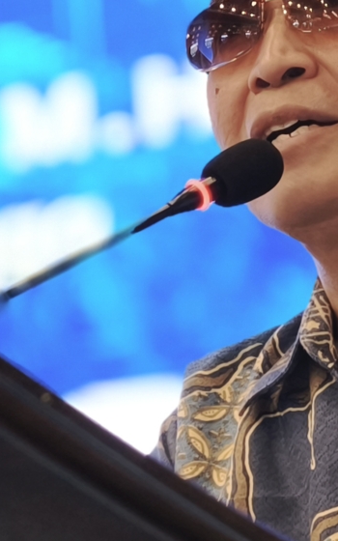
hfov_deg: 9.2
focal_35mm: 142
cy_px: 265
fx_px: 2093
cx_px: 158
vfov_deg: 14.7
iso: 640
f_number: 0.95
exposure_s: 1/50
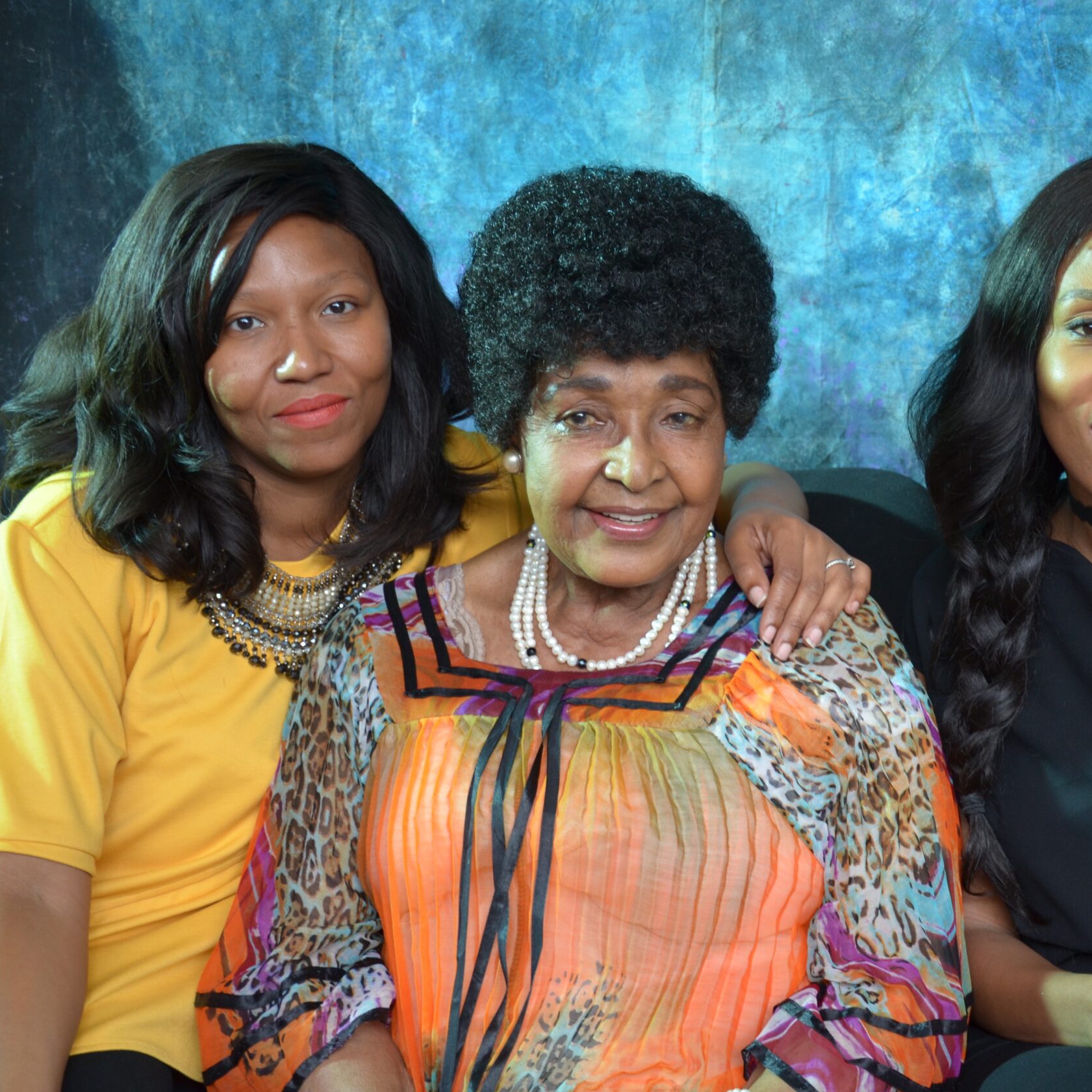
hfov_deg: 27.5
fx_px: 2213
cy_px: 542
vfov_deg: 27.7
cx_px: 775
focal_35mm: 62
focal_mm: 32
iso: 400
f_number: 4.2
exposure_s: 1/60
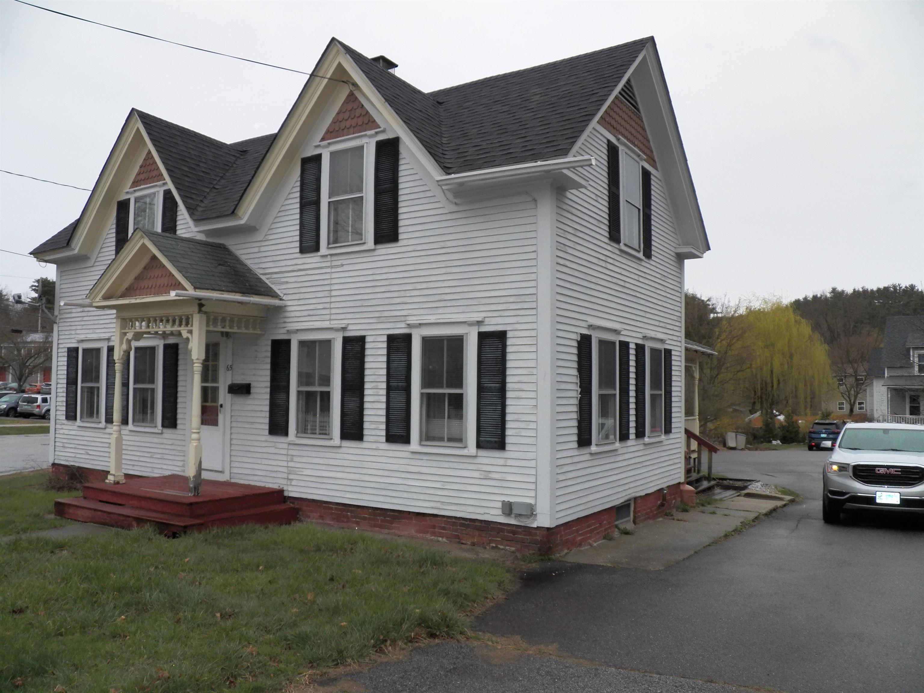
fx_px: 747
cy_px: 346
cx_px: 462
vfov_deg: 49.7
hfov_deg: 63.4
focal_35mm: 28
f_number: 4
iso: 125
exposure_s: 1/500
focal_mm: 4.9
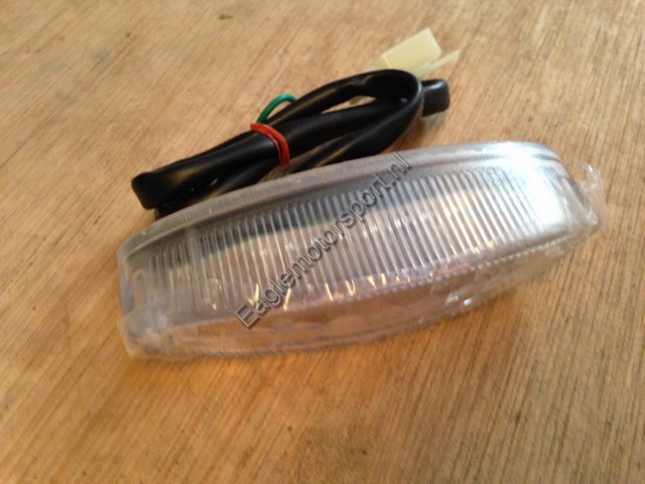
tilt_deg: -52.7
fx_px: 615
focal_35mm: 33
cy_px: 242
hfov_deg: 55.4
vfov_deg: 42.9
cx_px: 322
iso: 320
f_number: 2.4
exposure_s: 1/17
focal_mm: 4.12
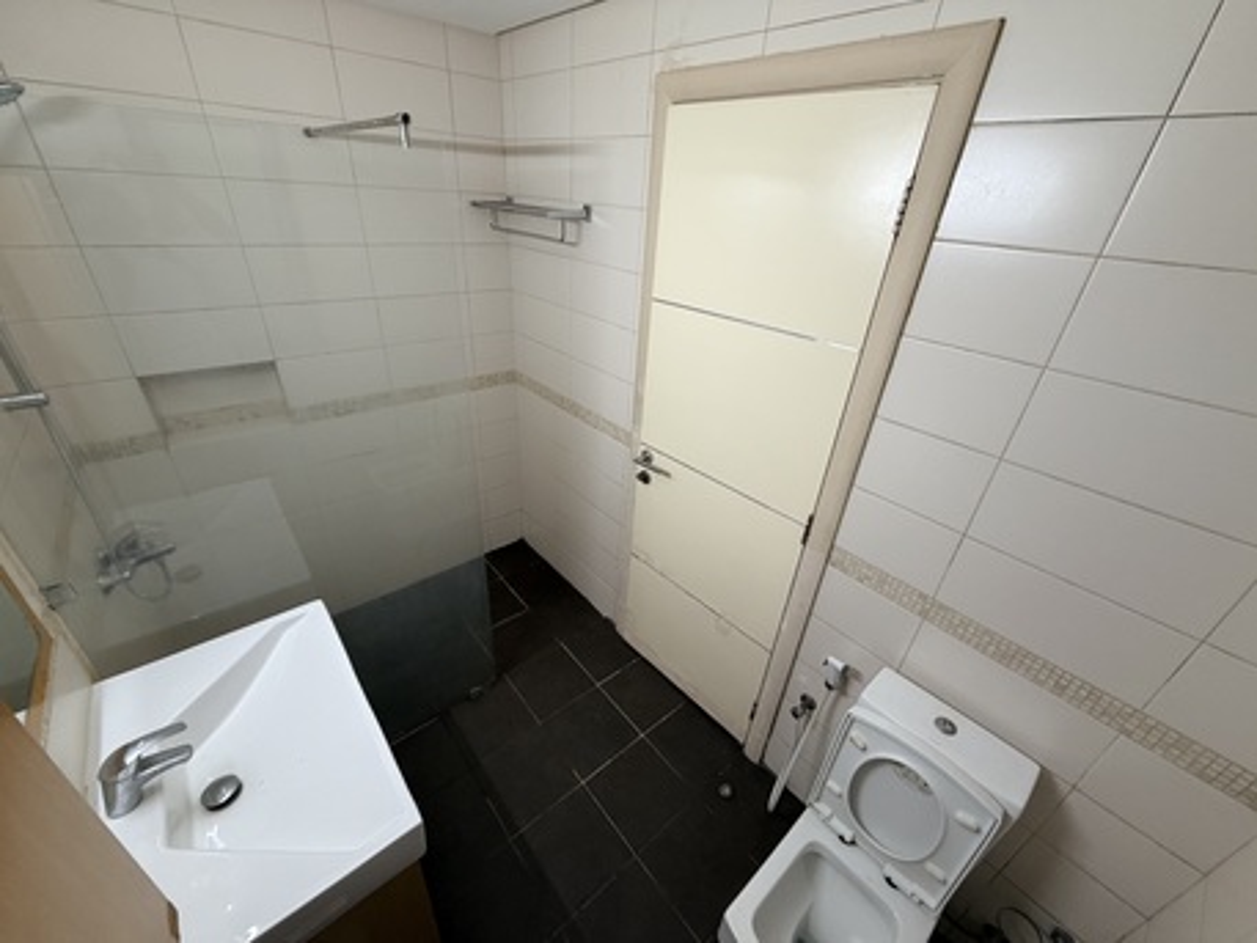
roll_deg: -4.6
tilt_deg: -25.4
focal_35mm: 14
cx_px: 628
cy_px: 472
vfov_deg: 85.7
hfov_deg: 102.0
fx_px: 509
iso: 200
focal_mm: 2.22
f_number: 2.2
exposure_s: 1/50
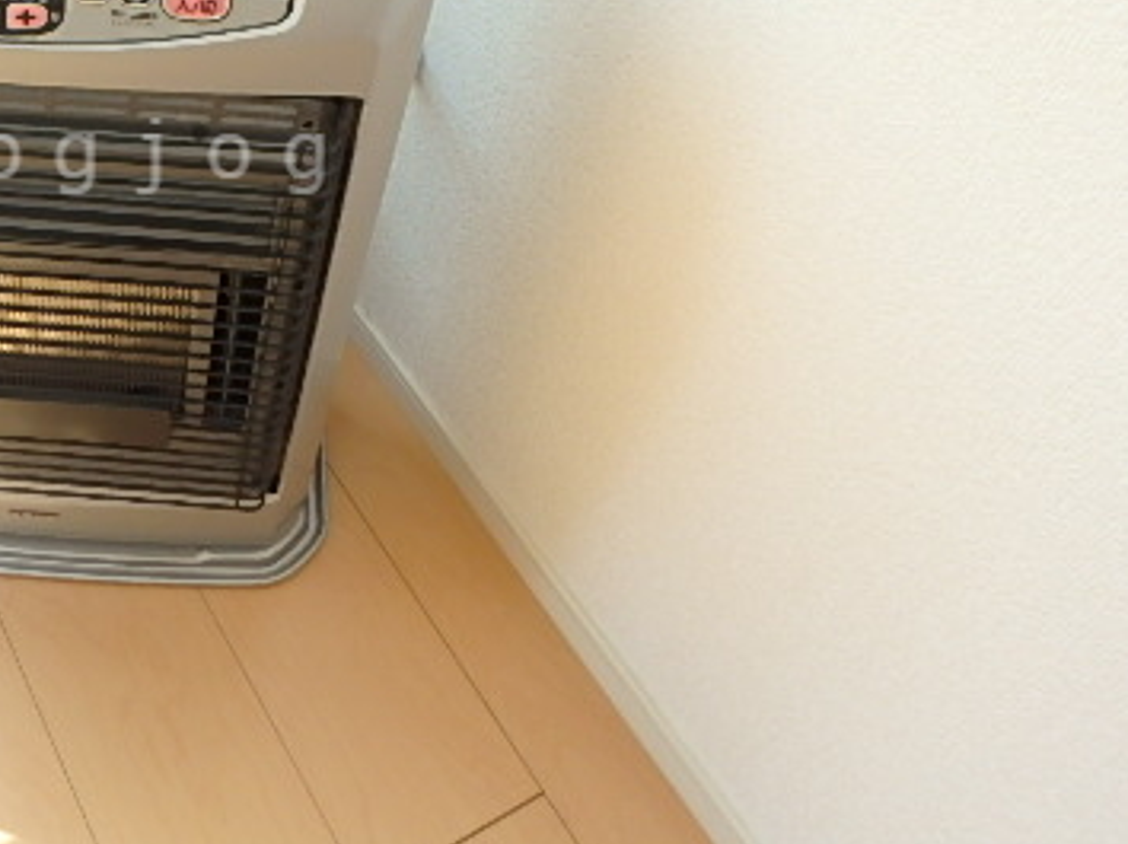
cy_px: 156
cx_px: 124
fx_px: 1237
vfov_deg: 36.3
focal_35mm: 38
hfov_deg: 44.8
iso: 160
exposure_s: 1/60
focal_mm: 3.7
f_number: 3.5
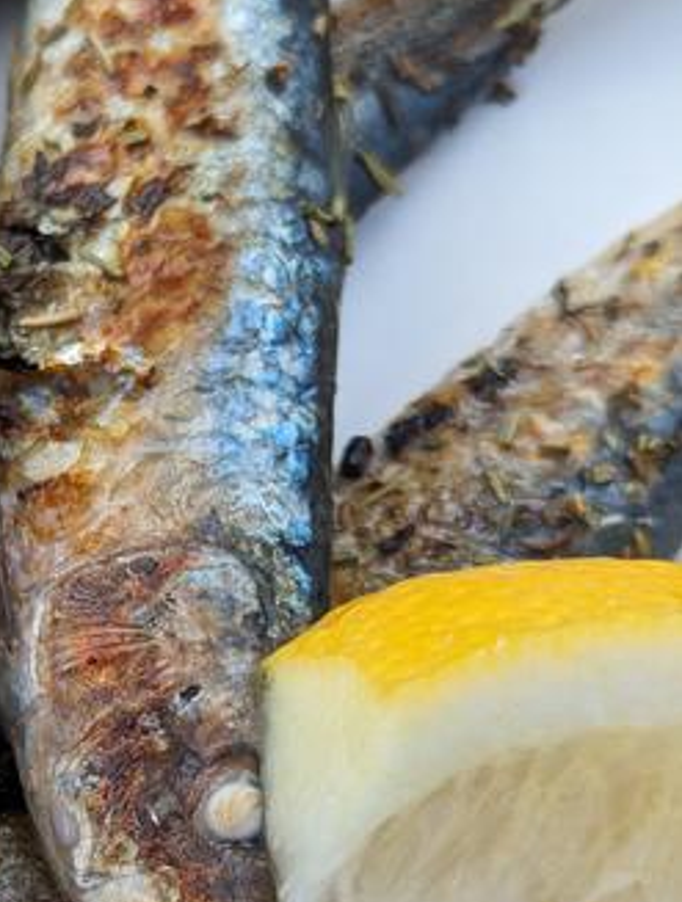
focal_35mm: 88
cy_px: 582
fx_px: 2301
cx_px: 61
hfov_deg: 16.6
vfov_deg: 22.1
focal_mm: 6.81
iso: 49
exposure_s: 1/826
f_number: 1.85
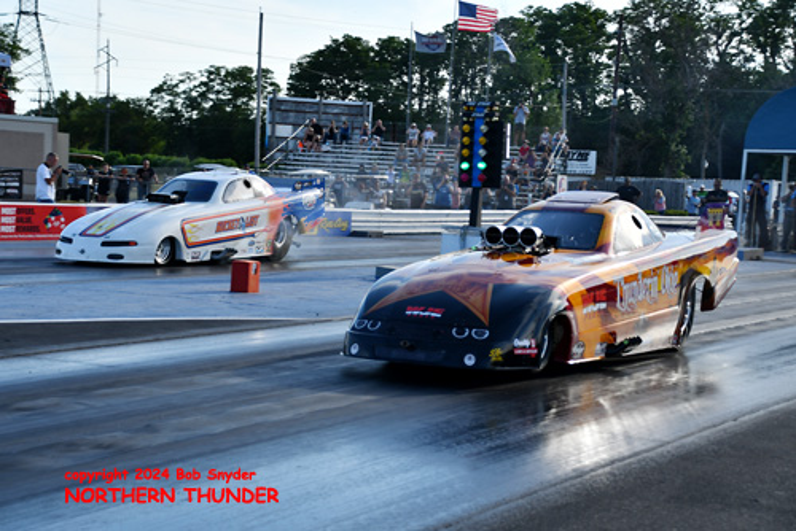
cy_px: 266
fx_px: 1593
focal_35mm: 72
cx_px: 398
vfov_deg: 19.0
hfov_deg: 28.1
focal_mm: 48
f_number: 5.6
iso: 160
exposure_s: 1/1000
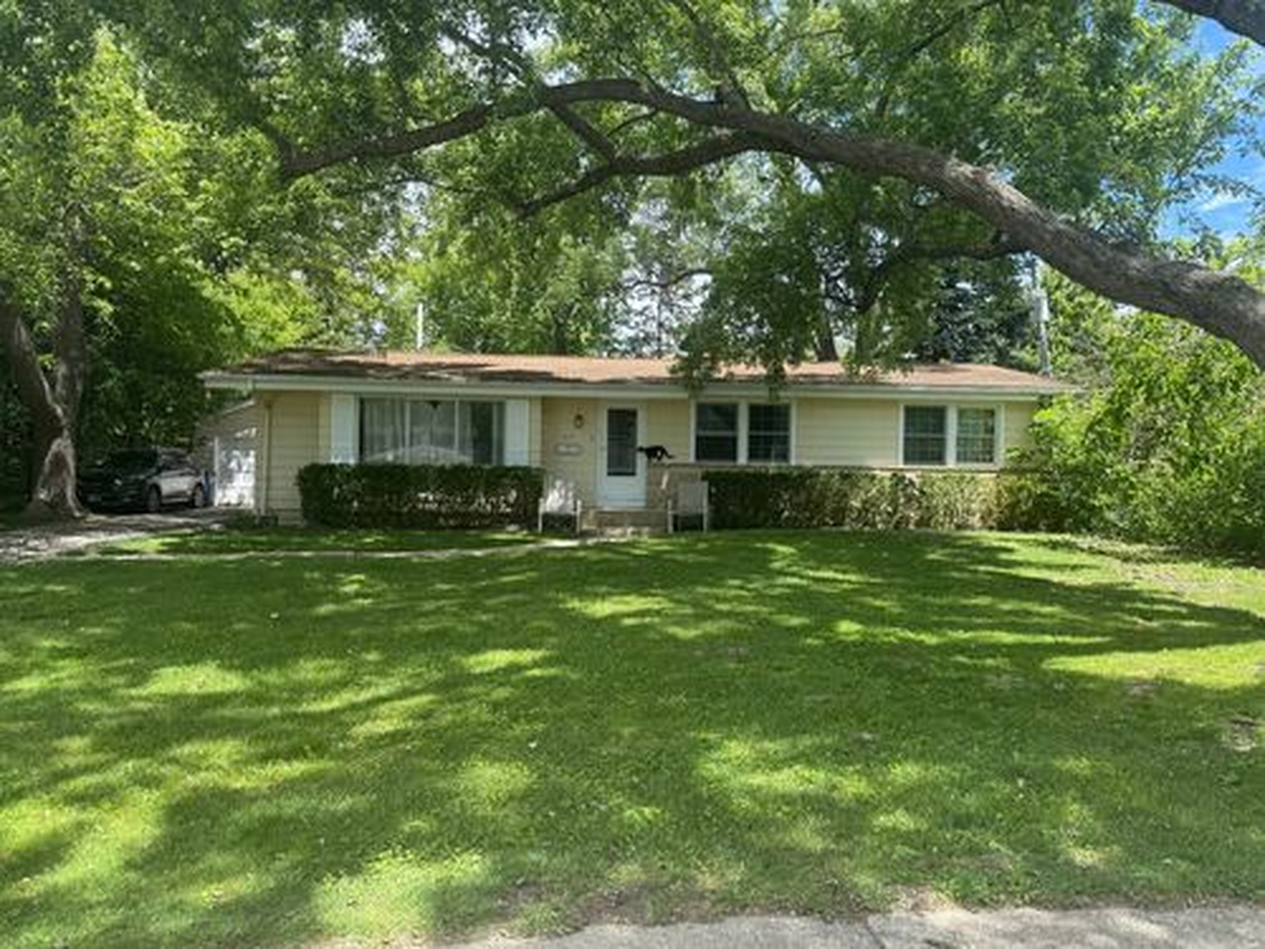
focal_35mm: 24
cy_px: 474
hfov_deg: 71.6
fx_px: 877
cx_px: 632
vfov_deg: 56.8
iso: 80
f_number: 1.78
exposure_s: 1/1174
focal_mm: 6.76
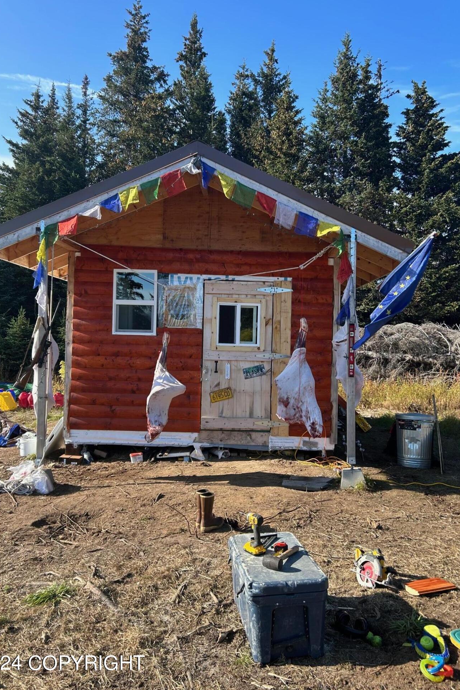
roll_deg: +1.7
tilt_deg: -1.9
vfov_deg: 65.5
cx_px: 229
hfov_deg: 46.4
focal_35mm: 28
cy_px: 339
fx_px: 537
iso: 50
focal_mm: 5.7
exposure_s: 1/1377
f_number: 1.5
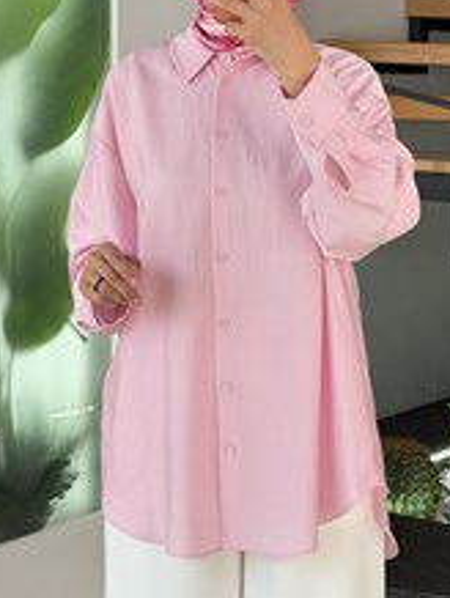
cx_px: 230
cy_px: 136
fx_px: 1574
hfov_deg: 16.3
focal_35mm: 91
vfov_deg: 21.3
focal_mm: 6.76
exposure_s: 1/409
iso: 80
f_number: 1.78
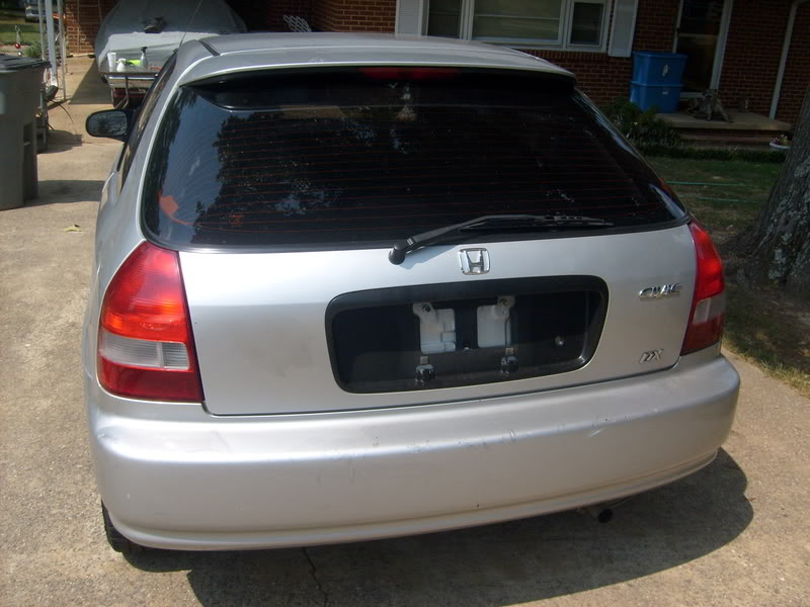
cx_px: 405
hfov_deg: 52.6
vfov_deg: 40.7
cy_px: 304
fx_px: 819
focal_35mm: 35
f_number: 7.1
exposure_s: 1/250
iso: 80
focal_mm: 5.8
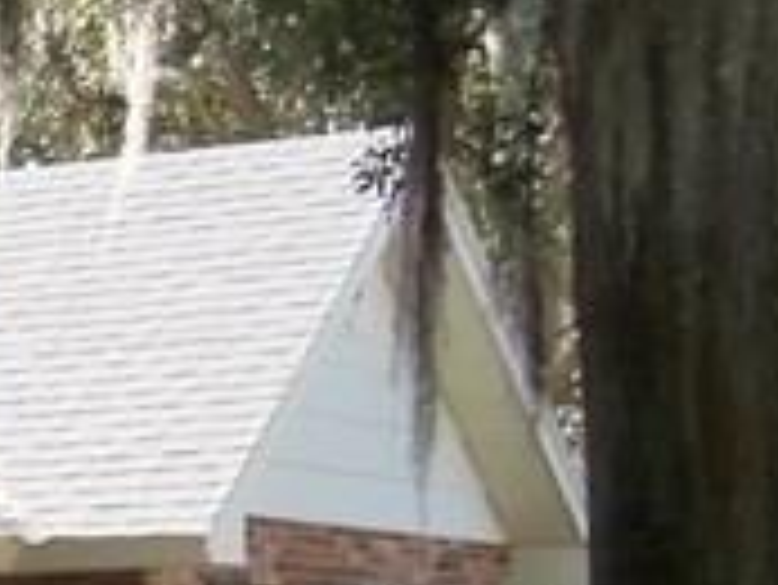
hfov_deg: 10.4
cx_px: -1061
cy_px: 621
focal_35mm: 166
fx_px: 3733
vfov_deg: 8.9
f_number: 3.9
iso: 64
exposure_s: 1/60
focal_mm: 5.1
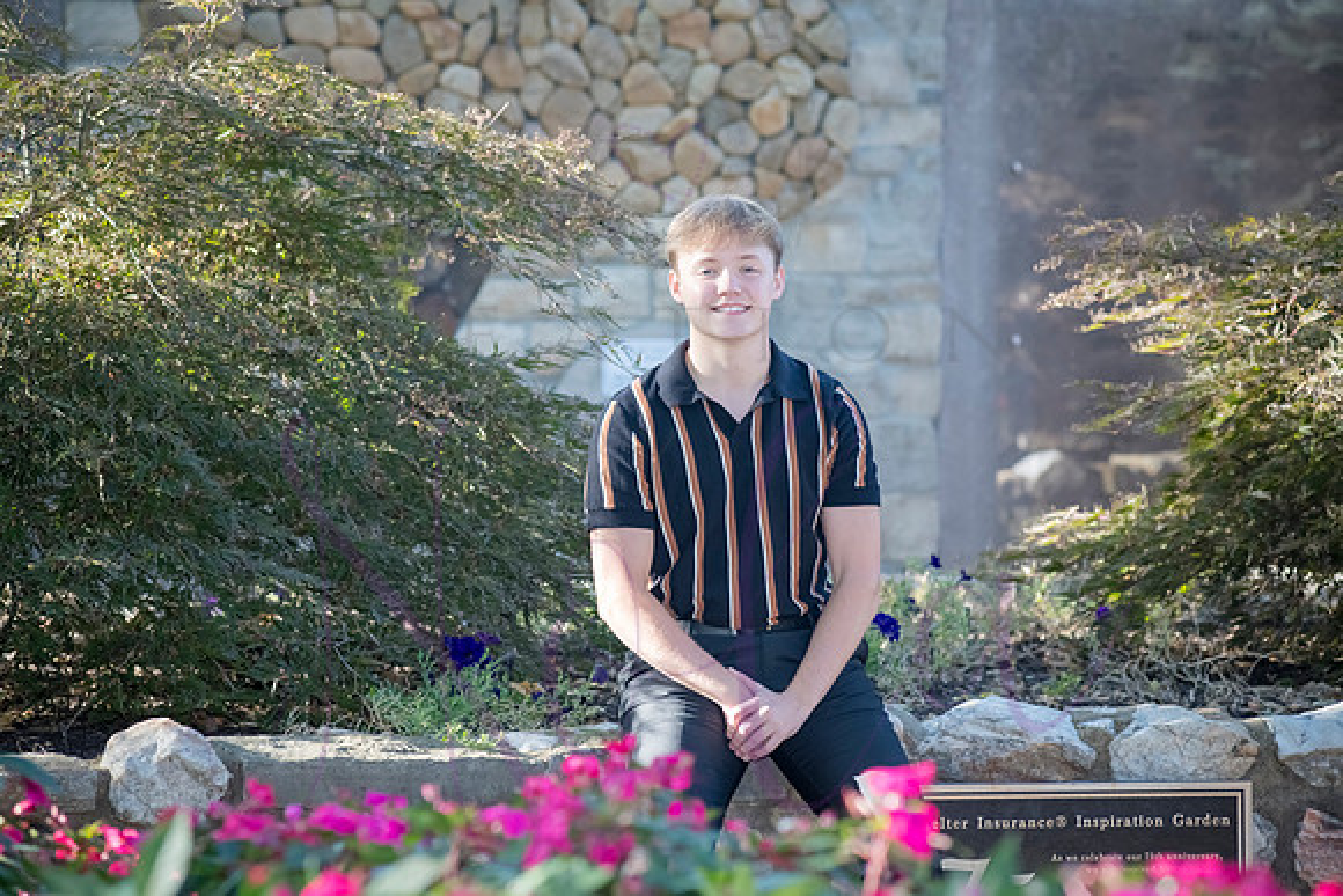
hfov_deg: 16.4
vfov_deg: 11.0
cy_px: 448
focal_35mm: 125
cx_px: 672
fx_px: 4664
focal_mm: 125
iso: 800
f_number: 4.5
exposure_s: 1/400
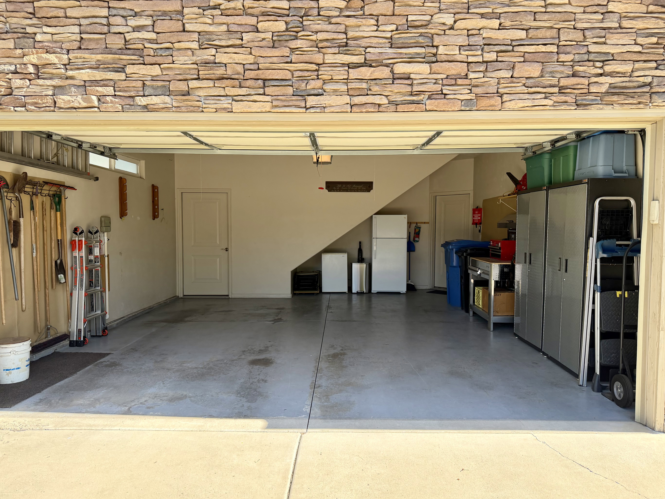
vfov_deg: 54.9
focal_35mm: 25
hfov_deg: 69.4
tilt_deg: -2.3
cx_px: 331
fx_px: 480
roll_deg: +0.0
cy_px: 253
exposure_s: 1/943
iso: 100
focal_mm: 6.76
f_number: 1.78
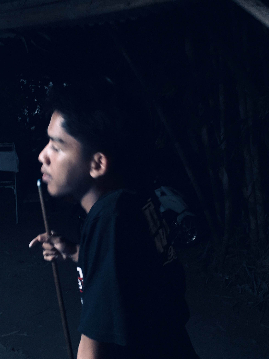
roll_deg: +0.2
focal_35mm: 36
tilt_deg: -5.6
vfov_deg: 51.3
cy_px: 162
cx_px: 111
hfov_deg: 39.5
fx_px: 373
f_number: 2.2
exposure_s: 1/17
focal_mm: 4.15
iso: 125
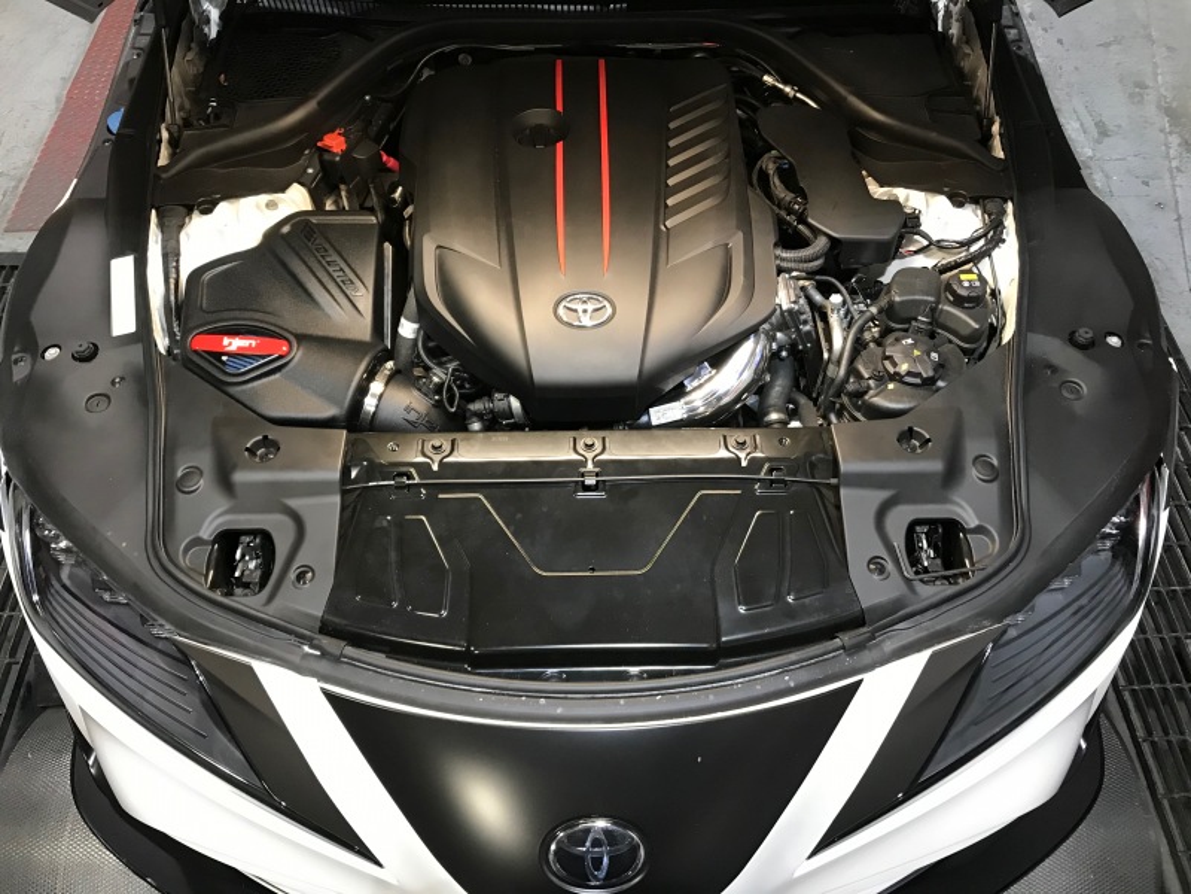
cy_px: 447
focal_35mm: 28
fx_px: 963
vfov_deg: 49.7
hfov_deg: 63.4
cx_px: 596
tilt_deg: -54.5
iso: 64
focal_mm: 3.99
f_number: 1.8
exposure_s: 1/16
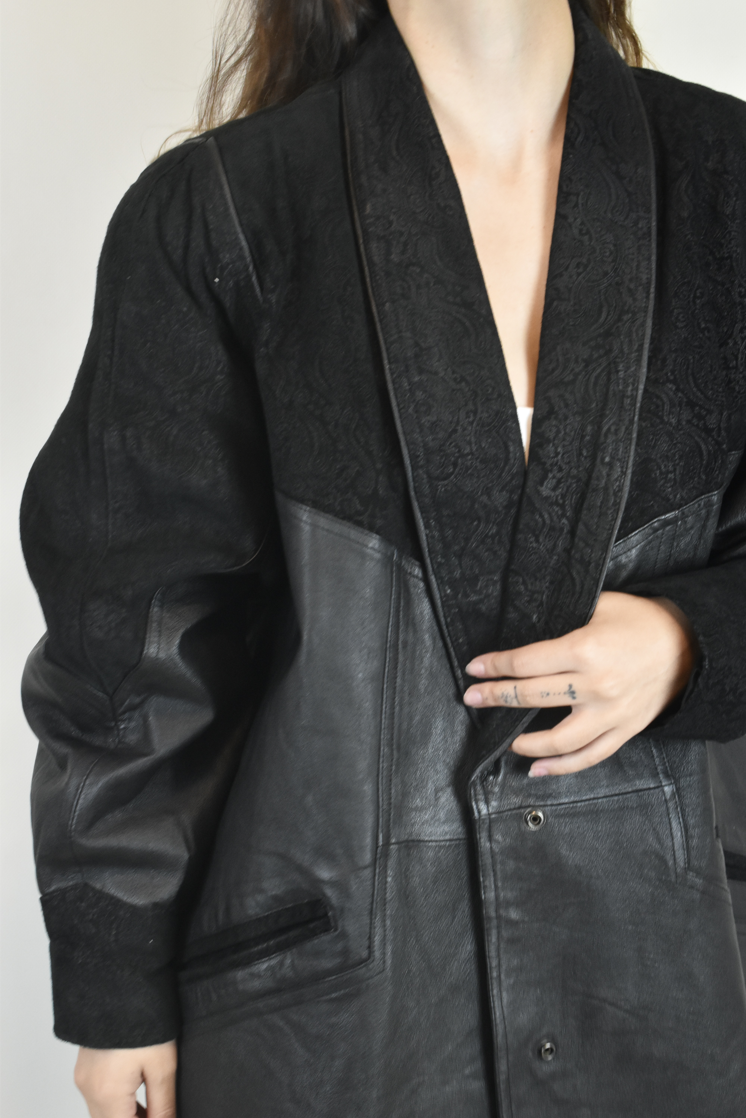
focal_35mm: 72
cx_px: 373
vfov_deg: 28.1
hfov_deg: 18.9
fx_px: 2238
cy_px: 559
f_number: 18
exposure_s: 1/25
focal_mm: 48
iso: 1600
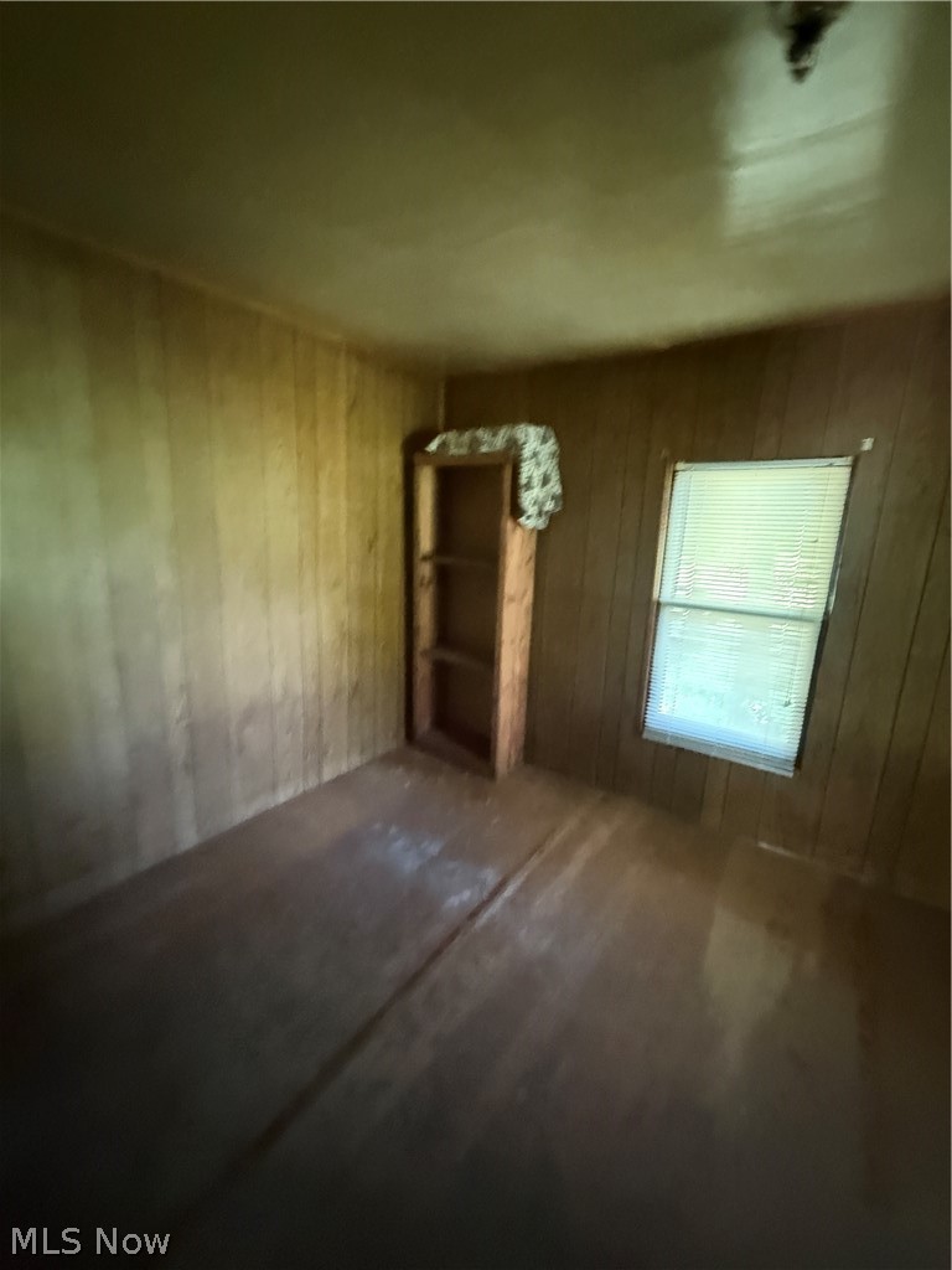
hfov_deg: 85.7
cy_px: 635
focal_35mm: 14
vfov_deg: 102.1
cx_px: 476
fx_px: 513
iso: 1600
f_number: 2.2
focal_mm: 2.22
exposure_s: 1/30
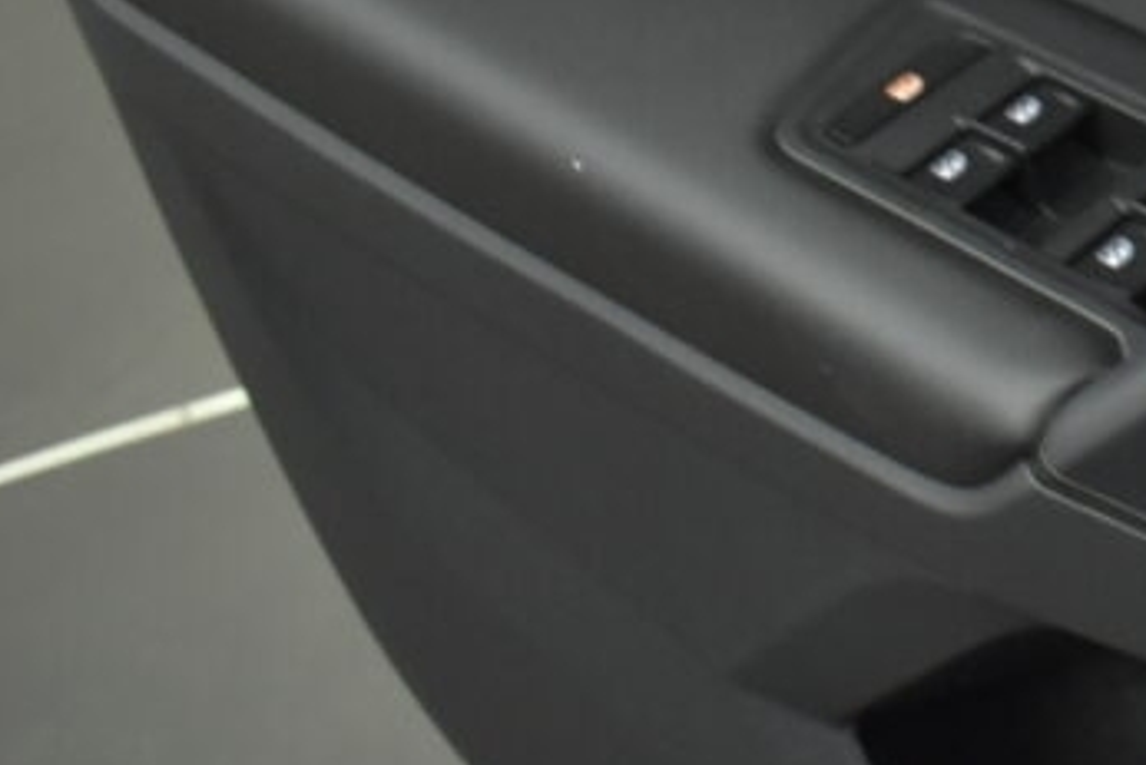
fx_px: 2548
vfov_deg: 16.8
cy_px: 33
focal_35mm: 80
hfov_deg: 21.6
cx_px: 1666
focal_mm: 18
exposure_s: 1/80
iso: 1600
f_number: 3.5
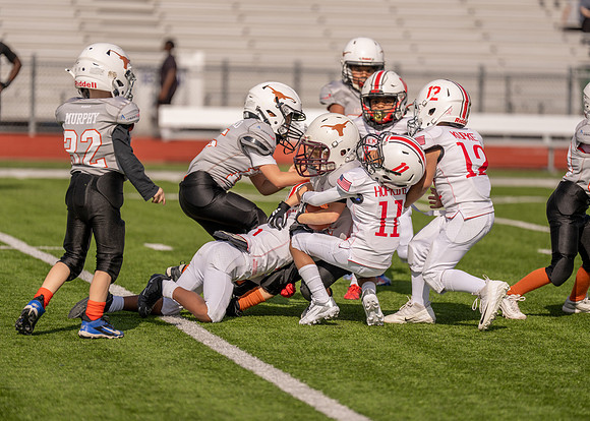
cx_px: 295
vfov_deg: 6.9
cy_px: 210
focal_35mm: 210
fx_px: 3511
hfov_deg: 9.6
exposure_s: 1/4000
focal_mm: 200
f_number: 2.8
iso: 100
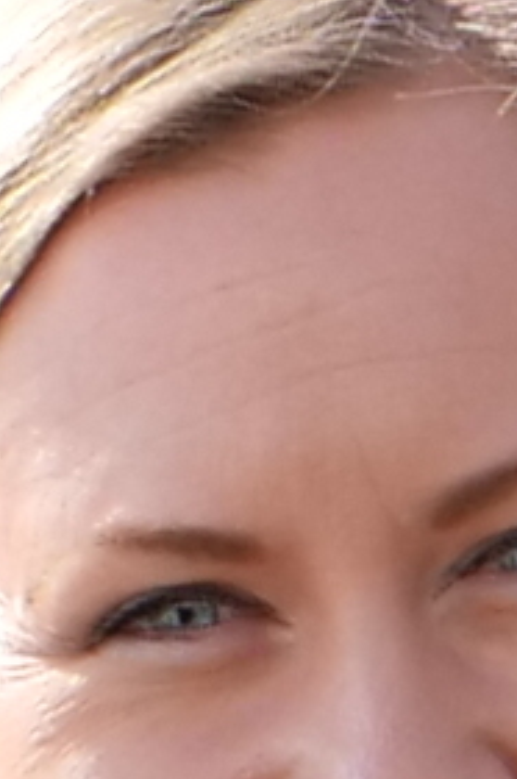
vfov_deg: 18.0
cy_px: 882
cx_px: 296
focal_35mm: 109
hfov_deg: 12.5
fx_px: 2354
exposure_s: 1/640
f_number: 4
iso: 200
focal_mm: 16
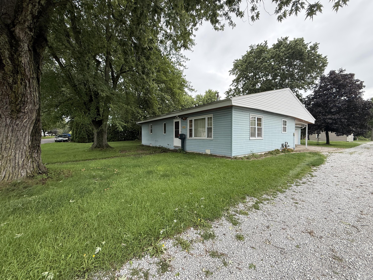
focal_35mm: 14
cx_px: 186
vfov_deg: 85.7
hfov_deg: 102.1
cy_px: 140
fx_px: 151
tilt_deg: -4.5
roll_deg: +1.5
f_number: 2.2
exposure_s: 1/381
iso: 64
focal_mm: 2.22
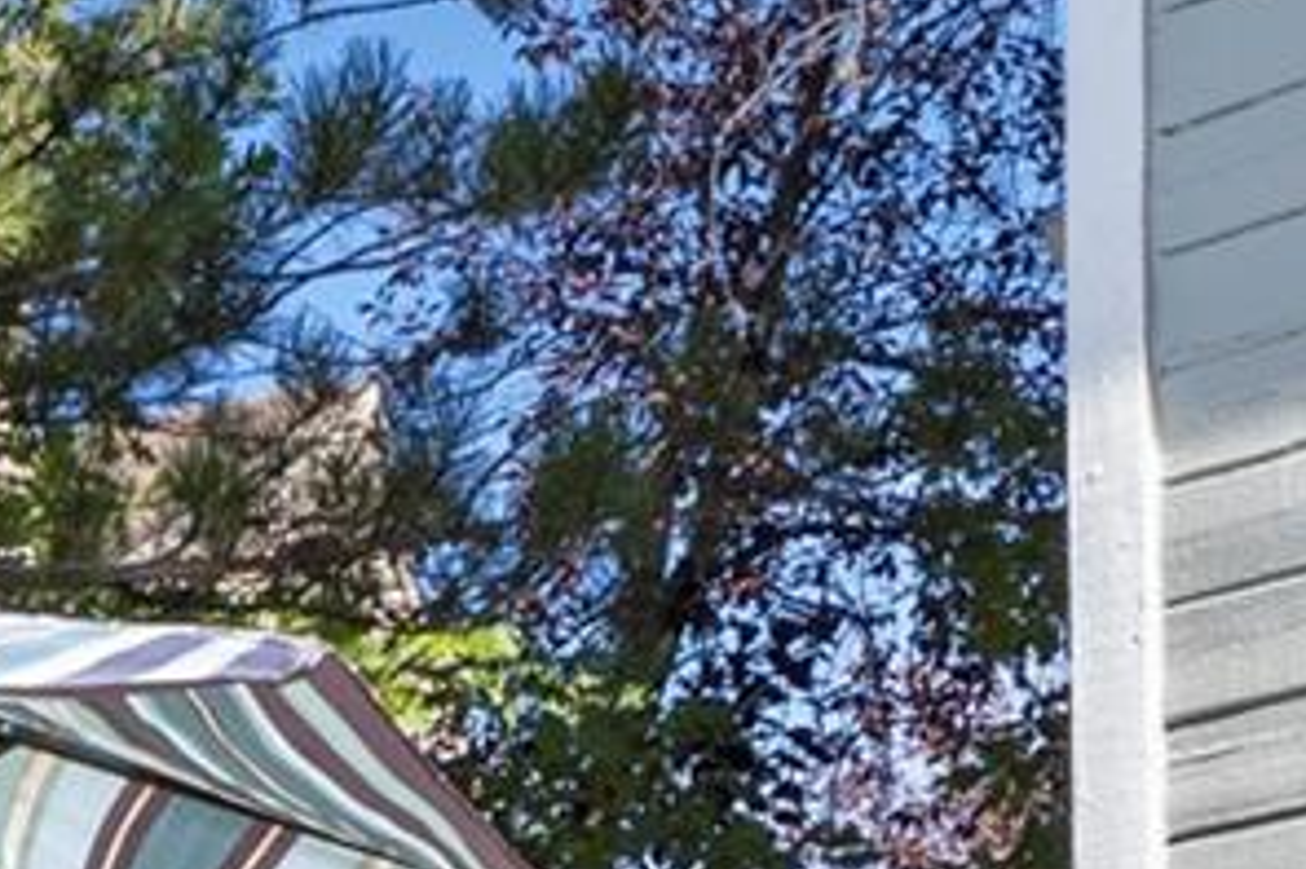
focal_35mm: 119
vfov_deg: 10.0
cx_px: -485
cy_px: 2115
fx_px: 4314
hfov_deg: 16.1
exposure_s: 1/500
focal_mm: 8.38
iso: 110
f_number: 2.8
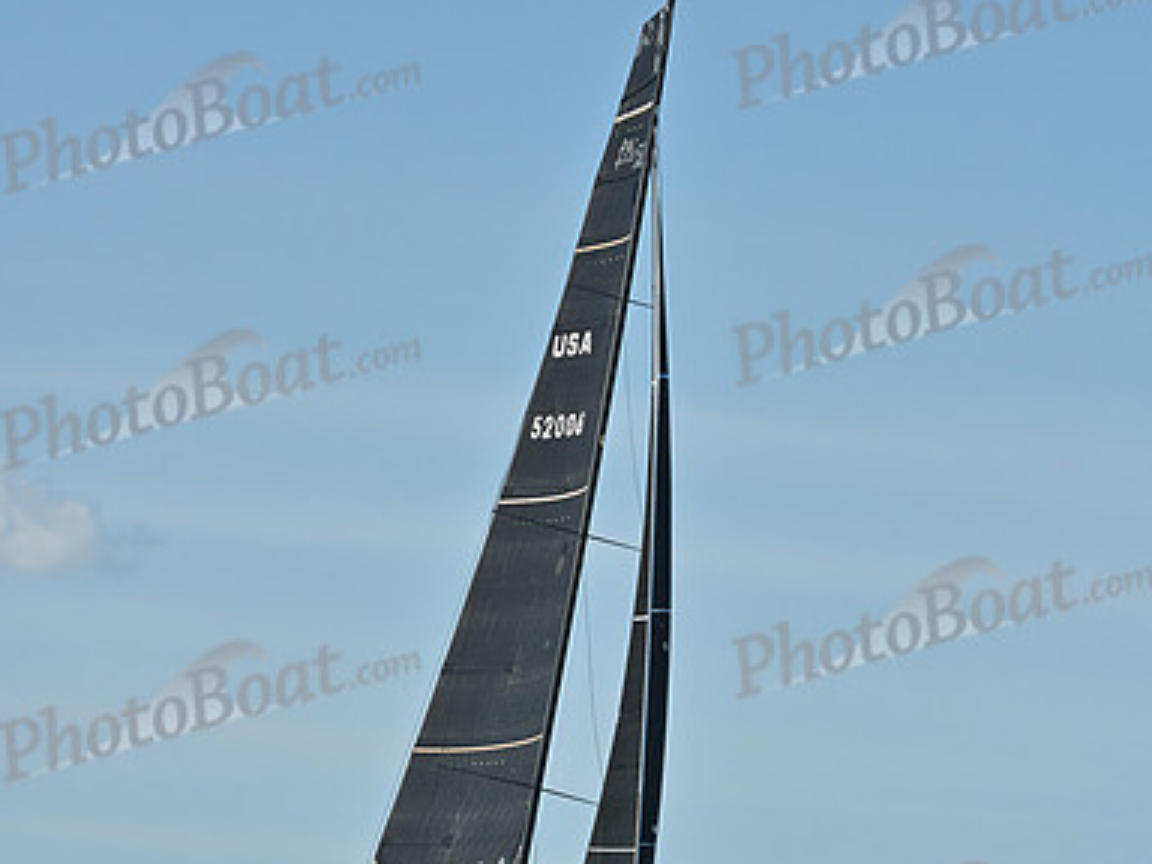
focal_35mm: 254
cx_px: 578
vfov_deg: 5.9
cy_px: 507
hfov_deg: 7.8
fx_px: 8453
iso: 320
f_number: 10
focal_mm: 175
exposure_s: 1/1000
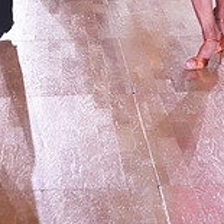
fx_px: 1120
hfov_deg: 11.4
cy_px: -152
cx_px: 70
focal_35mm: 153
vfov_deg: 10.8
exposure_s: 1/320
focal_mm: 48
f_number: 7.1
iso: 5000
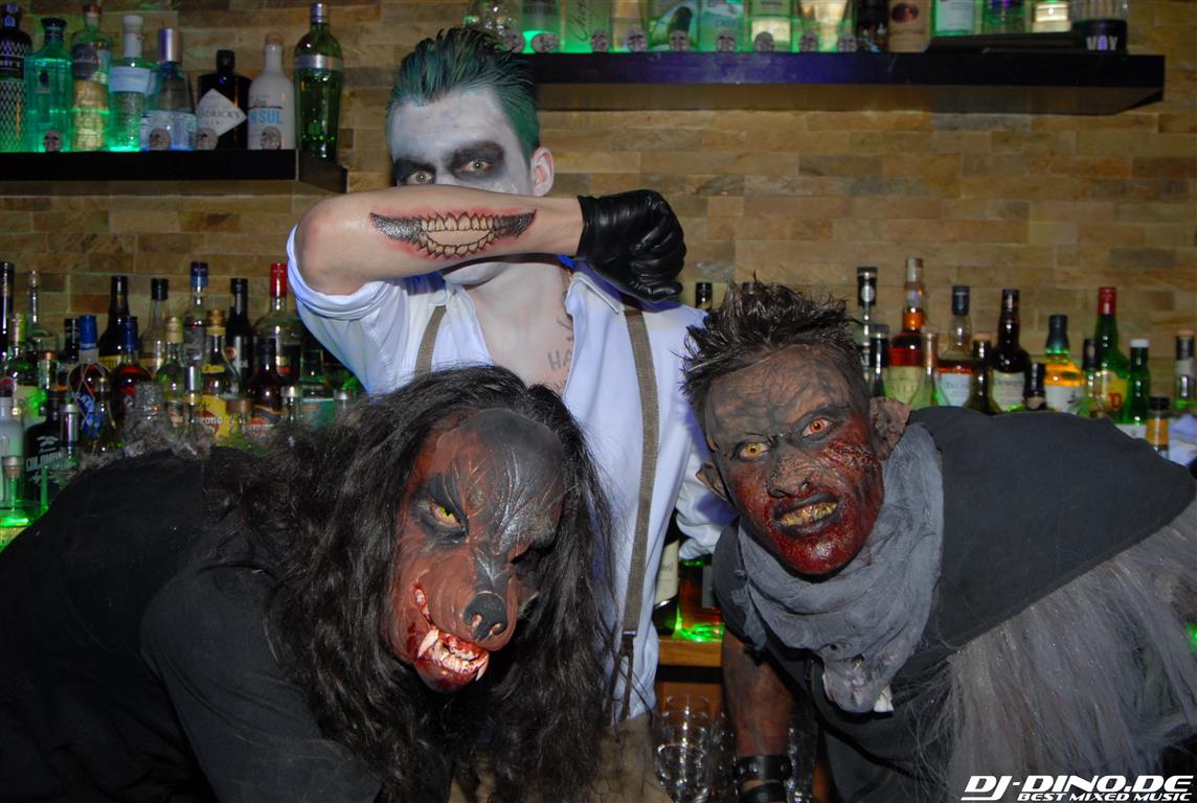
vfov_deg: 37.0
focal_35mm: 36
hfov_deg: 53.0
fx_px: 1199
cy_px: 402
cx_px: 598
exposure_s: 1/5
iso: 400
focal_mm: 24
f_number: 5.6
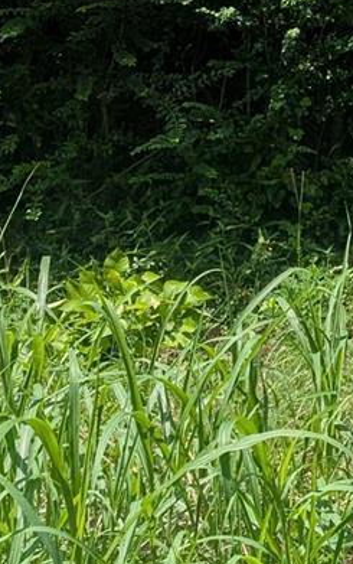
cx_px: 776
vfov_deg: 19.0
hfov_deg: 11.4
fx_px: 1536
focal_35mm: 100
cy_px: -202
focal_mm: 6.9
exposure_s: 1/1167
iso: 21
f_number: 1.68
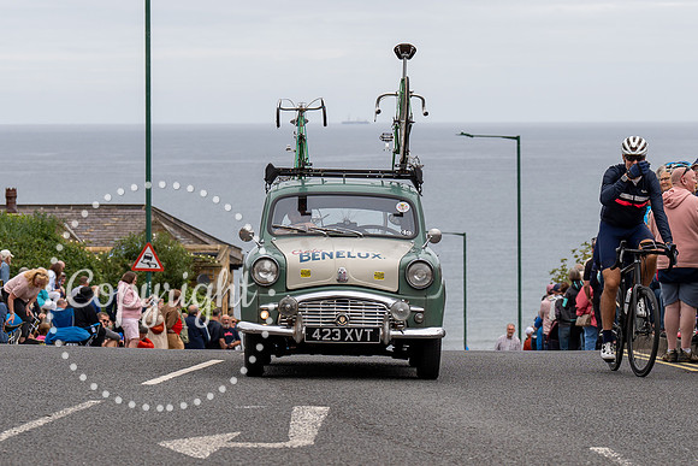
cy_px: 209
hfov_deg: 14.8
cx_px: 352
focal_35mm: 138
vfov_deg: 9.9
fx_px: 2682
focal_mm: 89
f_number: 4.5
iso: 160
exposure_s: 1/640
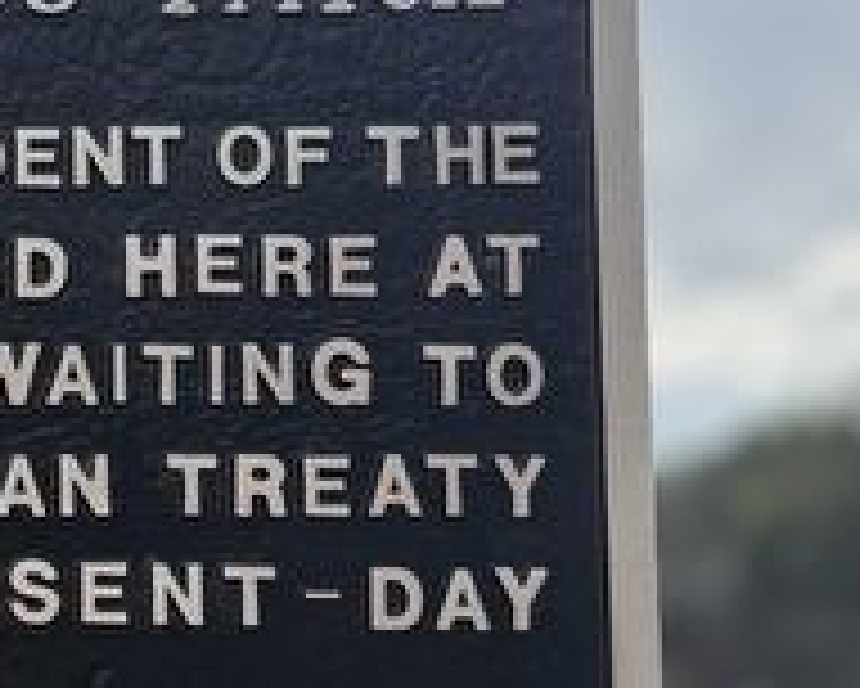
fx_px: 2496
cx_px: -432
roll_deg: -2.6
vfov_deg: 15.7
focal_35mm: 98
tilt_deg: +6.1
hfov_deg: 17.5
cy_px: 418
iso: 125
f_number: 1.78
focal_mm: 6.76
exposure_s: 1/5319
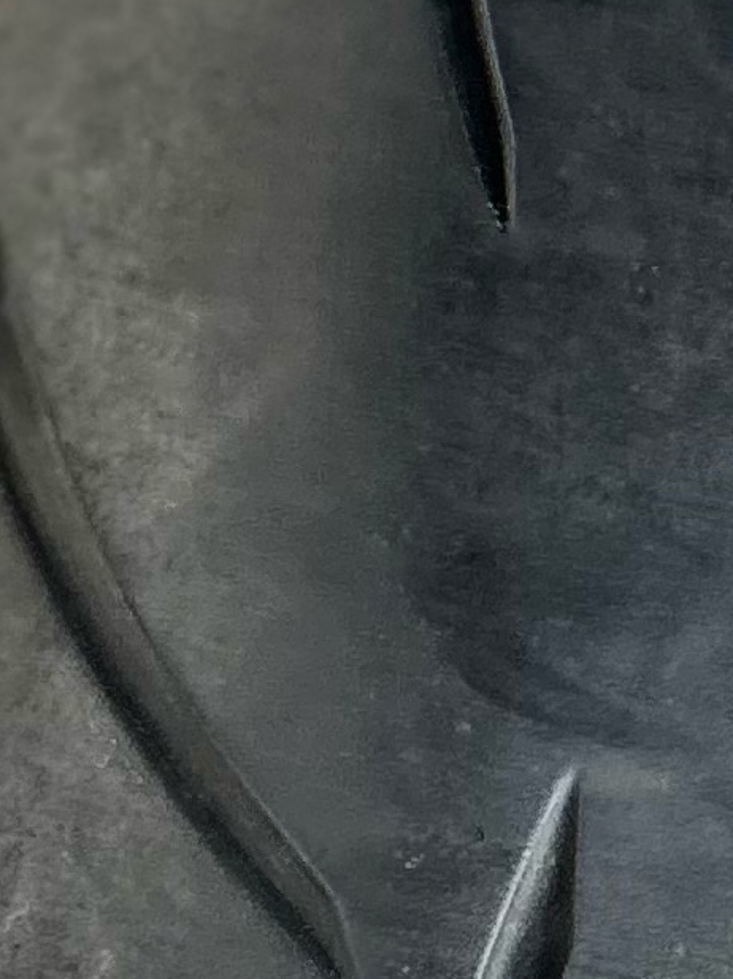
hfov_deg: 8.7
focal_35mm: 170
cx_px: 509
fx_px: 4805
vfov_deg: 11.2
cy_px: 1484
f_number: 1.5
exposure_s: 1/121
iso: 125
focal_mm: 5.7
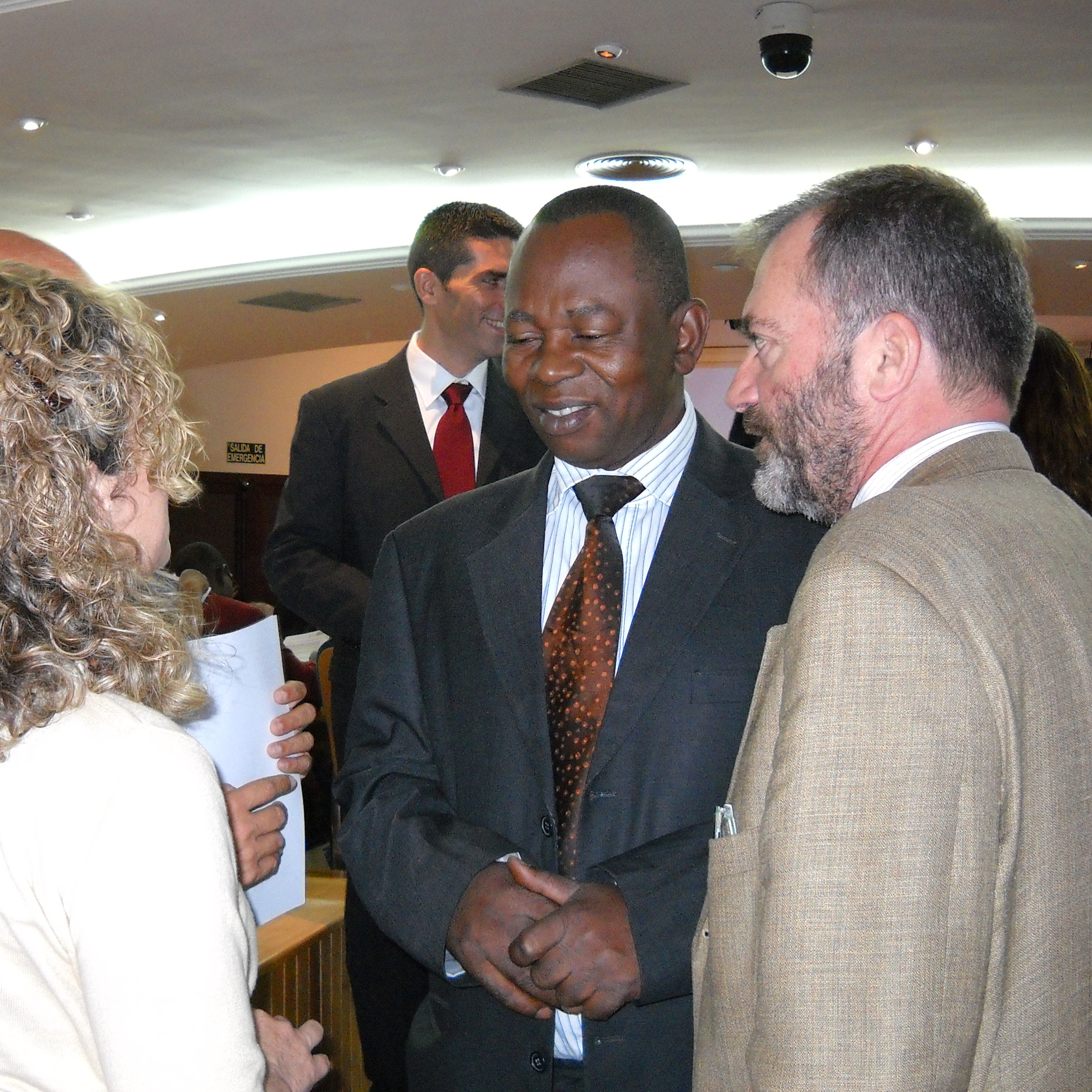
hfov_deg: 34.6
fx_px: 1749
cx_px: 440
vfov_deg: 34.7
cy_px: 539
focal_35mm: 49
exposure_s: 1/30
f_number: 3.1
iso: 417
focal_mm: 6.72
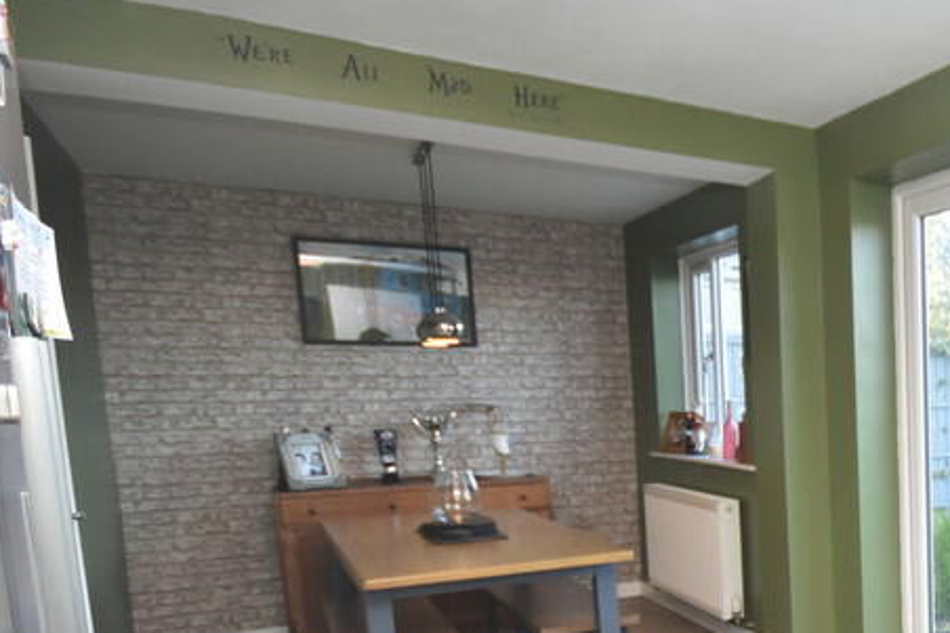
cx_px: 1030
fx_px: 897
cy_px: 504
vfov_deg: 37.5
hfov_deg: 43.9
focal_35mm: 34
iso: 800
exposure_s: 1/160
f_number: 4.5
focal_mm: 10
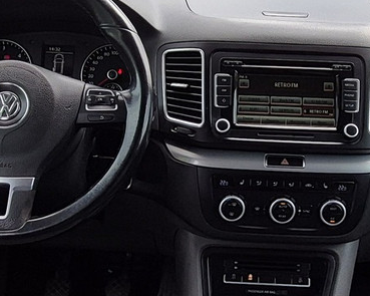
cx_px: 191
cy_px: 168
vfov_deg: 27.6
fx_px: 602
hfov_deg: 34.2
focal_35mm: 55
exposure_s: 1/479
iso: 50
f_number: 2.2
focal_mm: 2.2
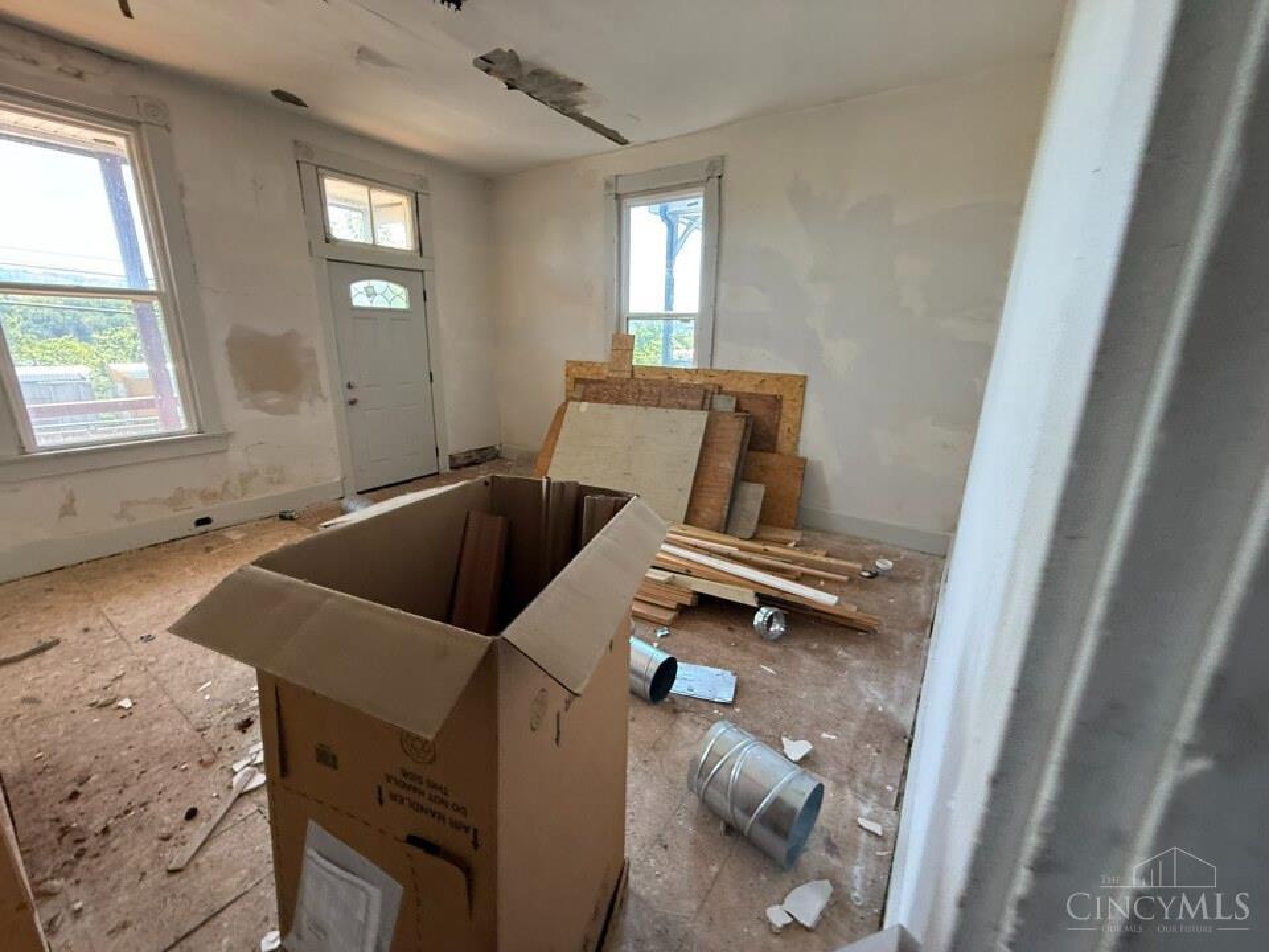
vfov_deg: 85.7
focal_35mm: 14
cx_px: 634
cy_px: 476
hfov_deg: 102.1
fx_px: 513
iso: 200
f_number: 2.2
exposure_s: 1/99
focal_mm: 2.22
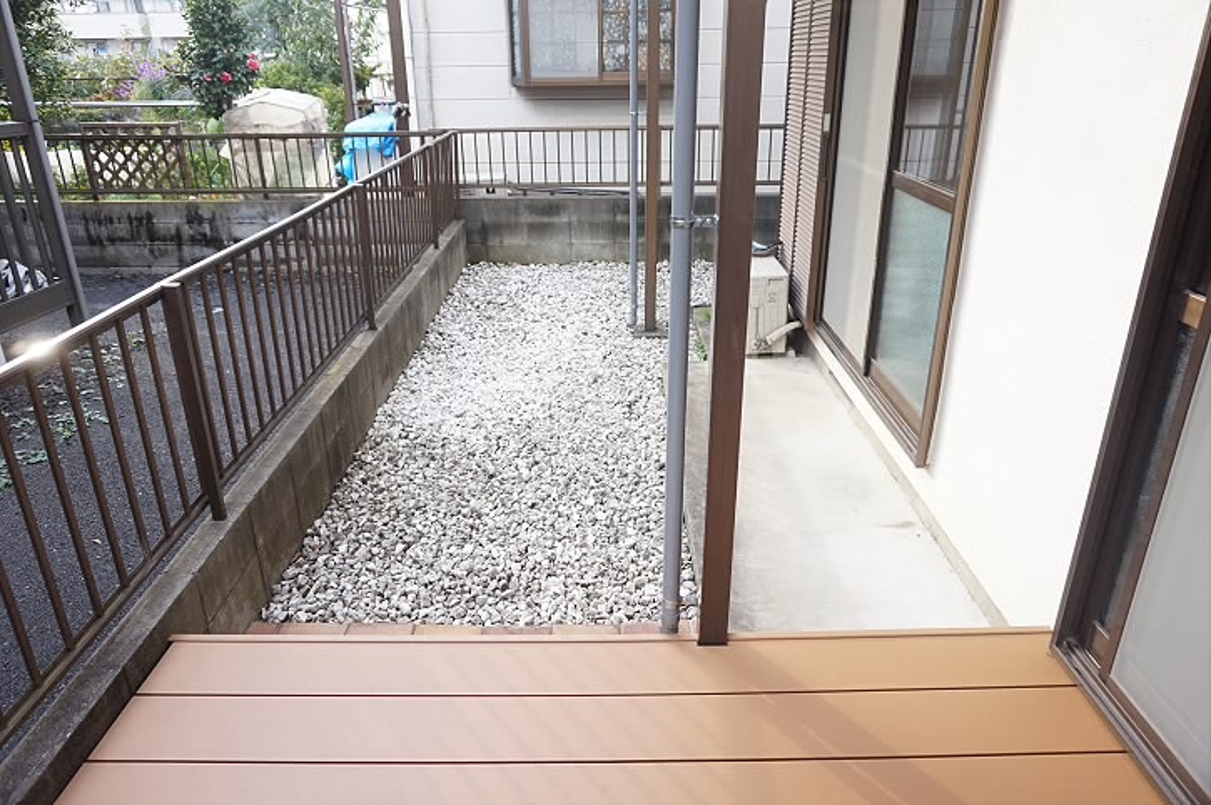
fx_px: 807
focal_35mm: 24
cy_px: 402
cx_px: 606
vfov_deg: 53.0
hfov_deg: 73.8
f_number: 4
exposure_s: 1/160
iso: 320
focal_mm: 16
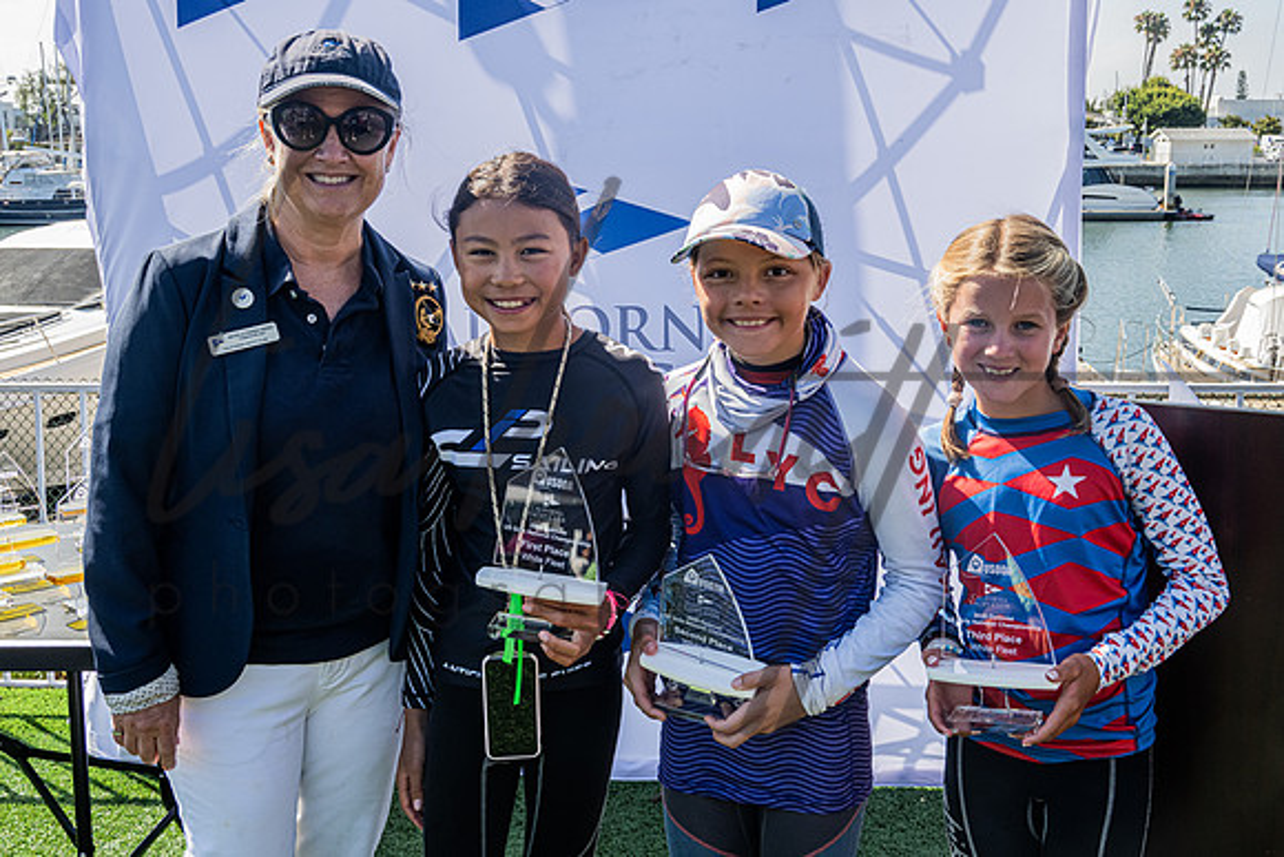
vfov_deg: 34.3
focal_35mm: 39
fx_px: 1385
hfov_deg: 49.7
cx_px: 671
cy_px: 376
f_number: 11
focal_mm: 33.5
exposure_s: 1/500
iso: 800
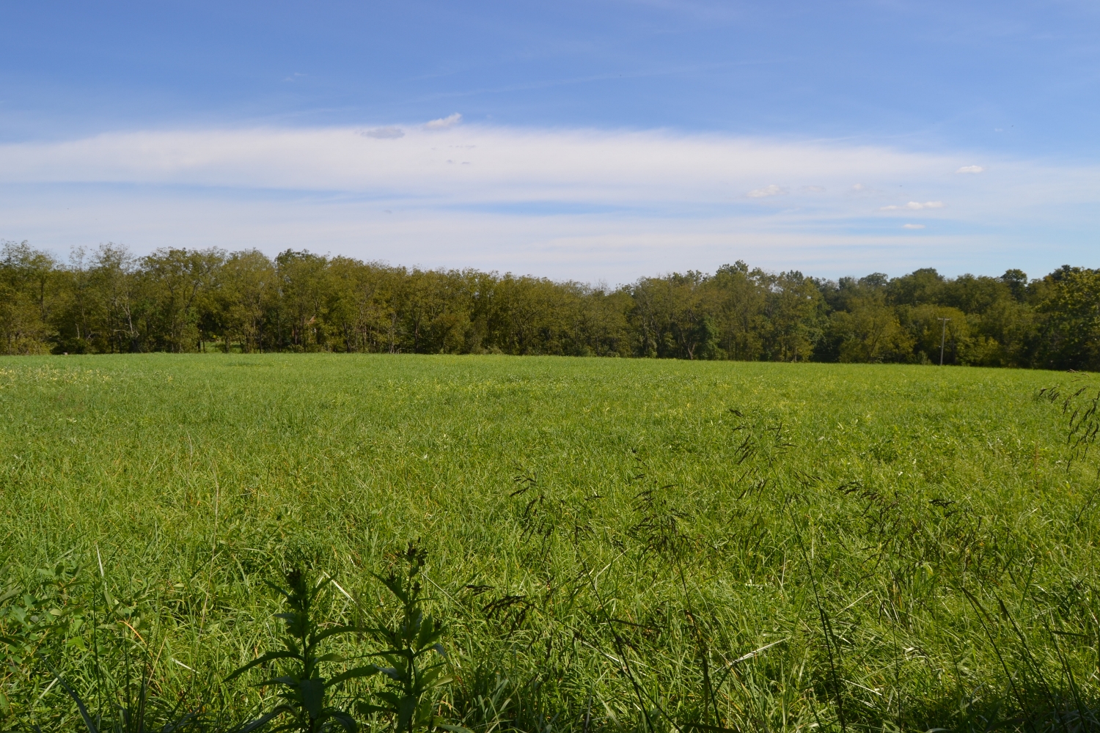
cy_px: 366
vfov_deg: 47.9
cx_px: 550
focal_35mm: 27
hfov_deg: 67.4
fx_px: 825
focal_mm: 18
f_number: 8
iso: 100
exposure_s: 1/250
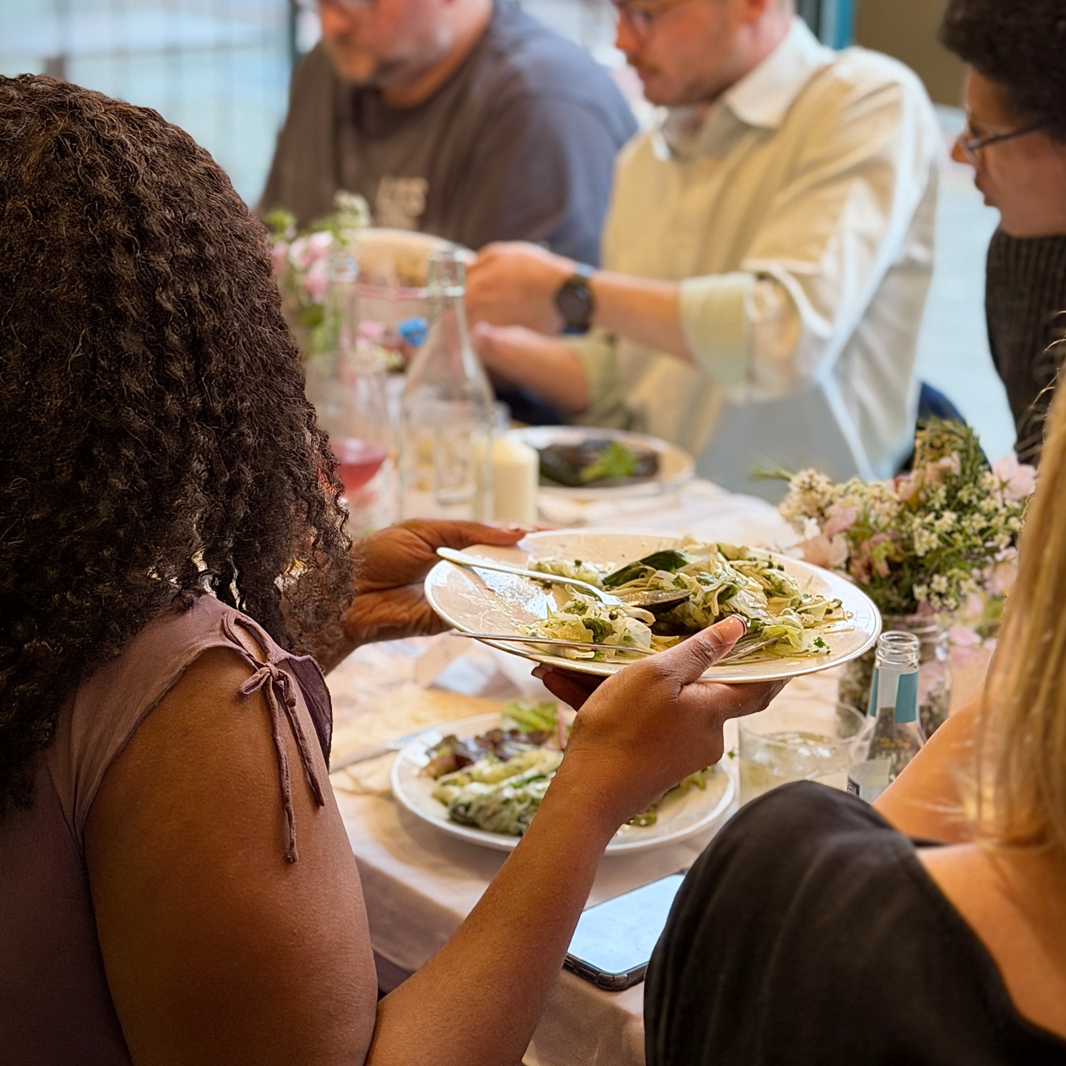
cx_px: 530
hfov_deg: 30.0
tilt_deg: -17.7
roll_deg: -2.2
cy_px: 532
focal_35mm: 57
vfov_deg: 30.0
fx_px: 1986
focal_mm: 6.76
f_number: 1.78
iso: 250
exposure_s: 1/50
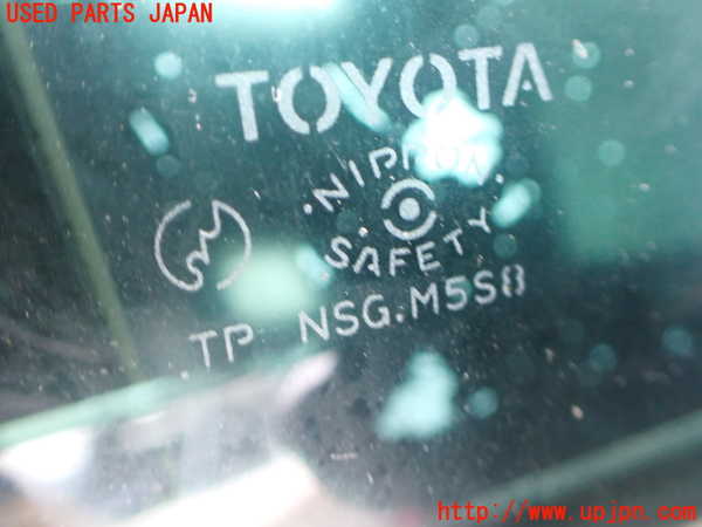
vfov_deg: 46.8
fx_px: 608
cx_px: 351
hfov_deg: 60.0
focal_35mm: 30
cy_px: 264
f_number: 2.3
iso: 800
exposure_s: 1/30
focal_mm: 5.4
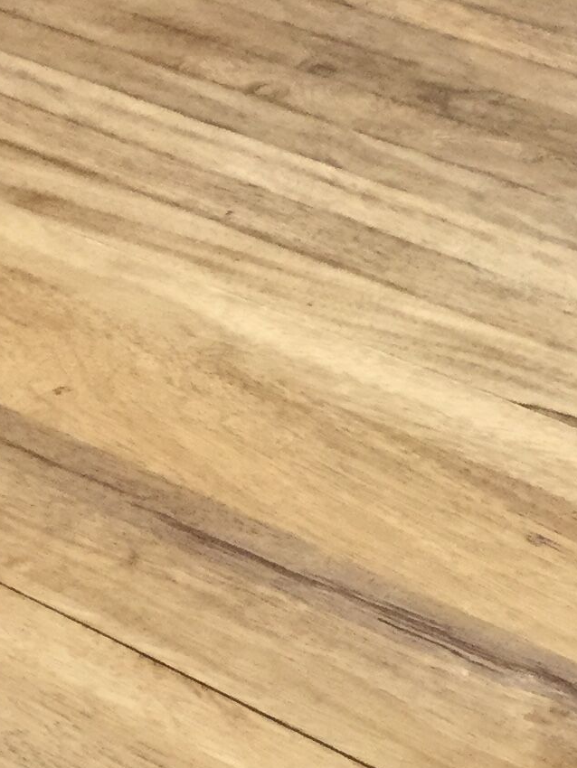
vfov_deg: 16.5
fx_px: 2643
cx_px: 443
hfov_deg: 12.4
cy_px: 562
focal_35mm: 119
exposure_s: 1/33
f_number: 2.4
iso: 125
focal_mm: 3.3
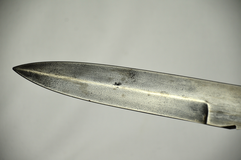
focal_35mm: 202
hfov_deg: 10.2
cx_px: 120
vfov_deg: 6.8
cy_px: 80
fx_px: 1353
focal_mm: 135
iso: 400
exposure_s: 1/320
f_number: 5.6
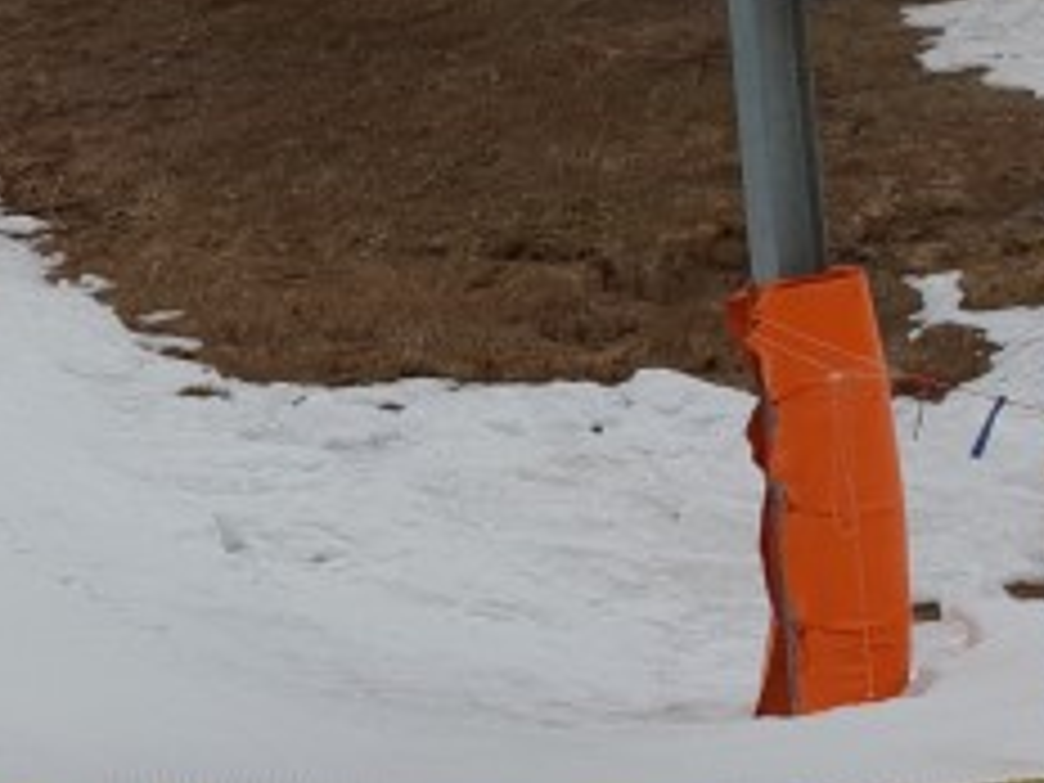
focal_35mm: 115
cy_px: -94
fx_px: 3468
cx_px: -1156
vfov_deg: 12.6
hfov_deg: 14.0
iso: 50
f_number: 2.4
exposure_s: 1/927
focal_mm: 4.3
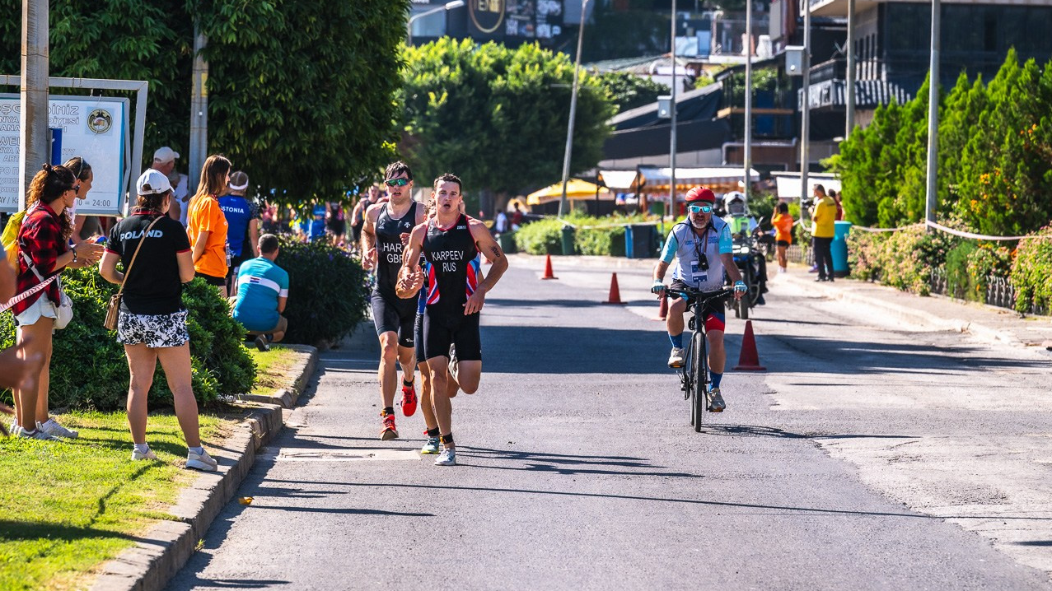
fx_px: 5857
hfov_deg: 10.3
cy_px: 326
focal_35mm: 210
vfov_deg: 5.8
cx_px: 526
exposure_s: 1/800
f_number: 8
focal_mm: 200
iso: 250
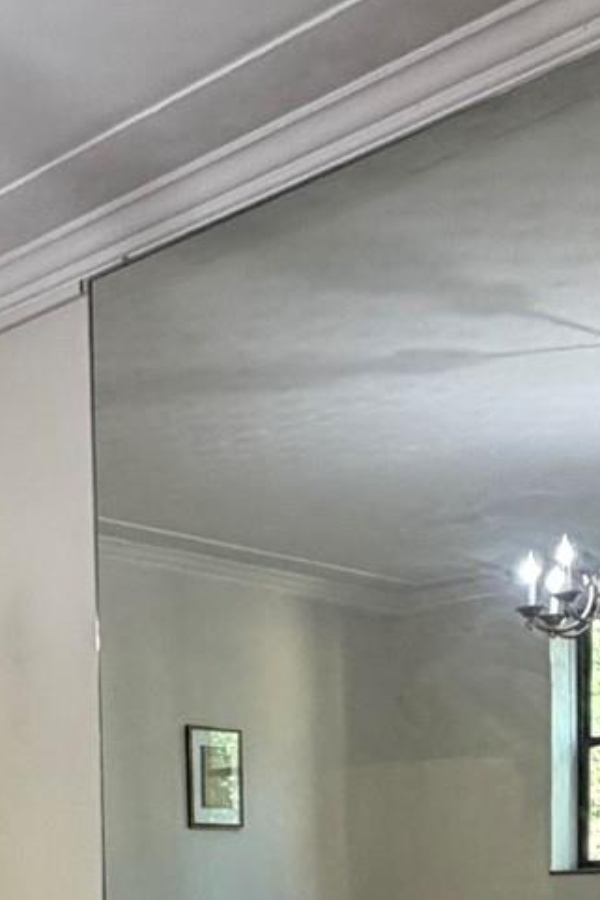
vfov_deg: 29.0
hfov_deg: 21.4
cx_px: 41
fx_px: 1549
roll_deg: +0.6
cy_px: 1010
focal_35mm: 62
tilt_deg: -3.9
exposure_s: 1/60
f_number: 2.2
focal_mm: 2.22
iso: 500
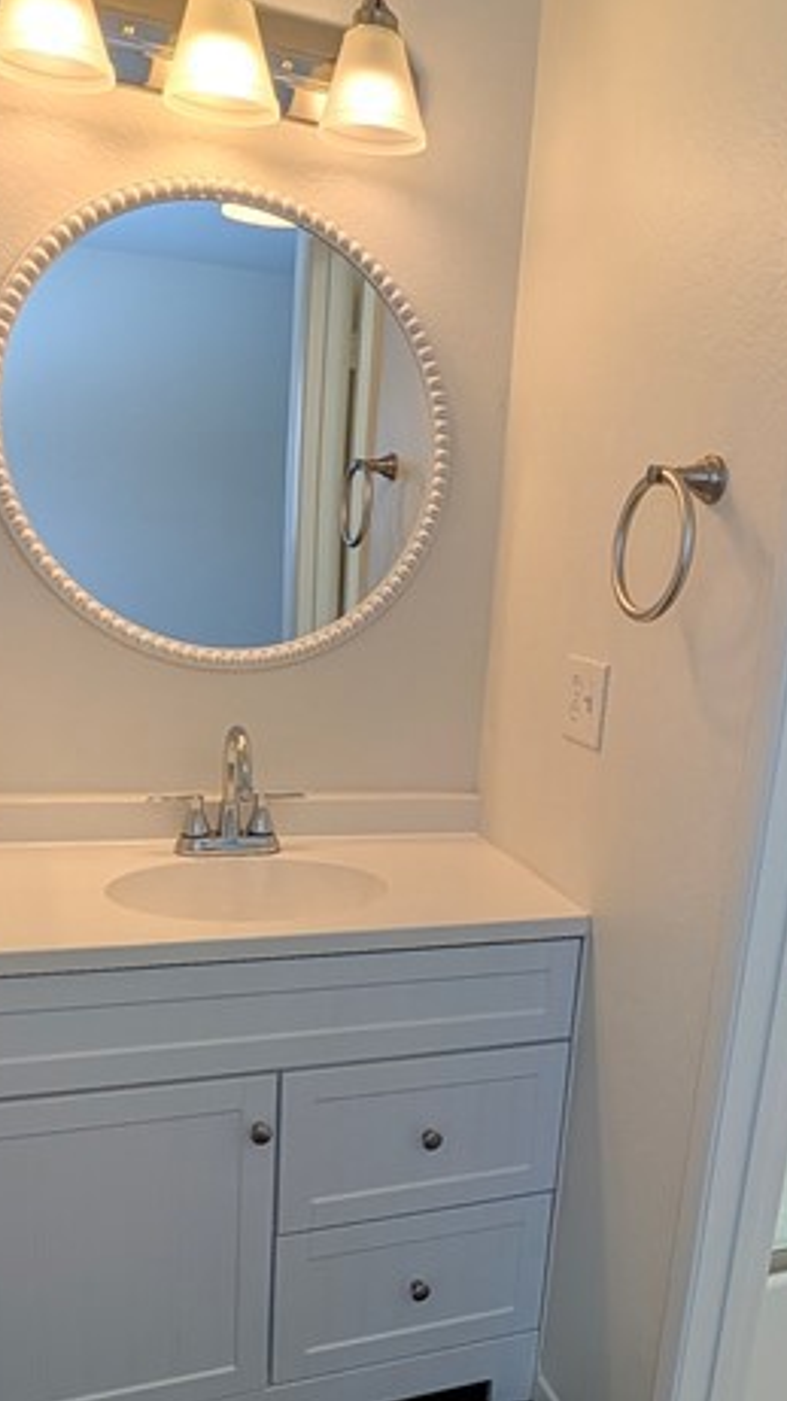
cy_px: 865
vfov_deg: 65.2
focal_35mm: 29
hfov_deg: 39.6
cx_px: 539
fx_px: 1077
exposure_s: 1/352
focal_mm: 2.02
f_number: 1.7
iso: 47
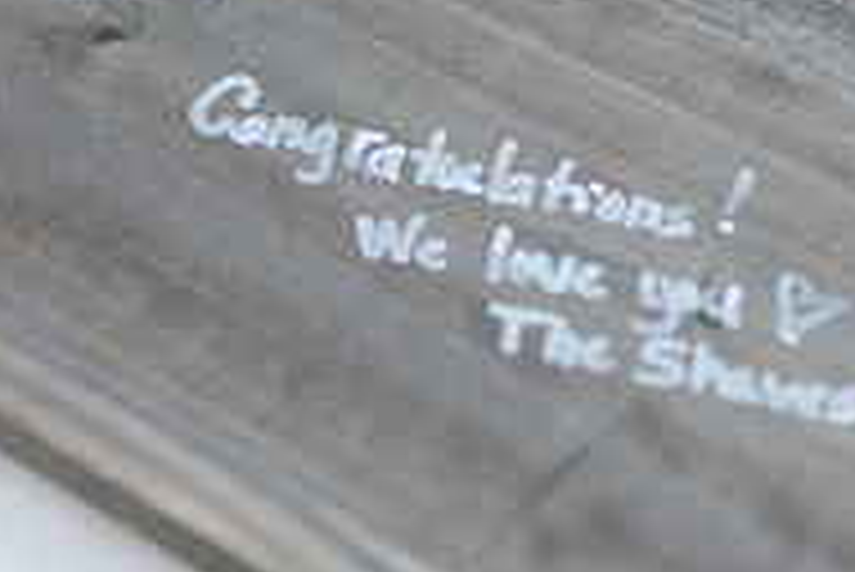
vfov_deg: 8.1
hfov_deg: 12.2
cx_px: 706
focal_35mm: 168
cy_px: 11
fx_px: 3993
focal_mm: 55
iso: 50
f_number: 2.8
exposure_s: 1/250
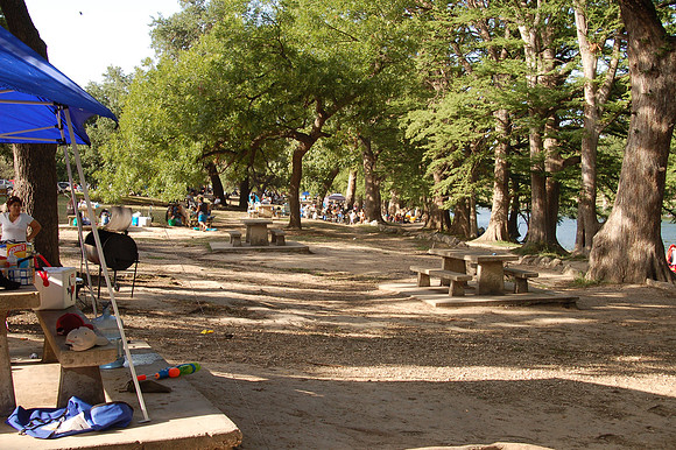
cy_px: 225
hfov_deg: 46.4
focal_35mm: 42
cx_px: 338
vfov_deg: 31.9
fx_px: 788
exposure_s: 1/250
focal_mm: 28
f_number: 8
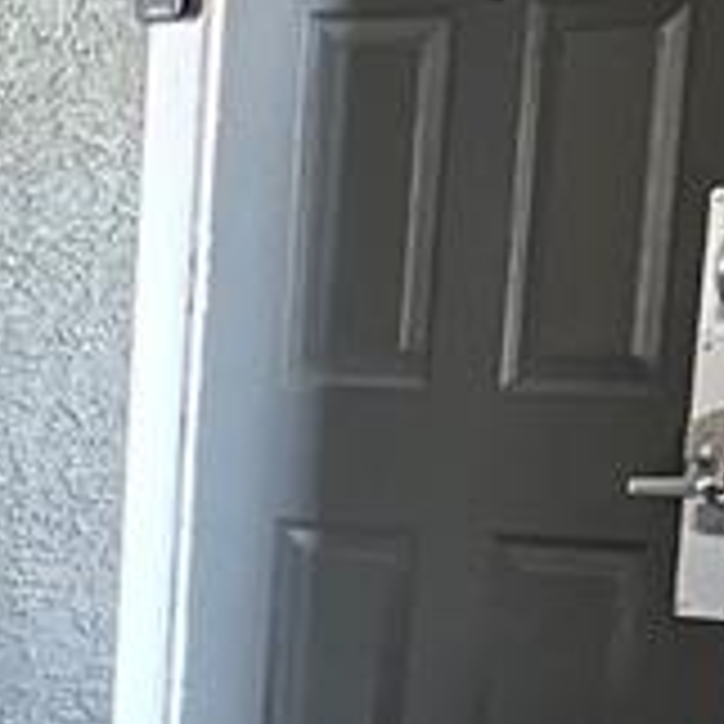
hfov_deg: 9.5
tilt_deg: -14.0
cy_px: 1075
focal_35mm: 146
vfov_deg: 11.5
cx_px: -1403
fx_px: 3455
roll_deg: +3.2
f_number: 1.5
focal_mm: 5.7
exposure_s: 1/60
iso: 200
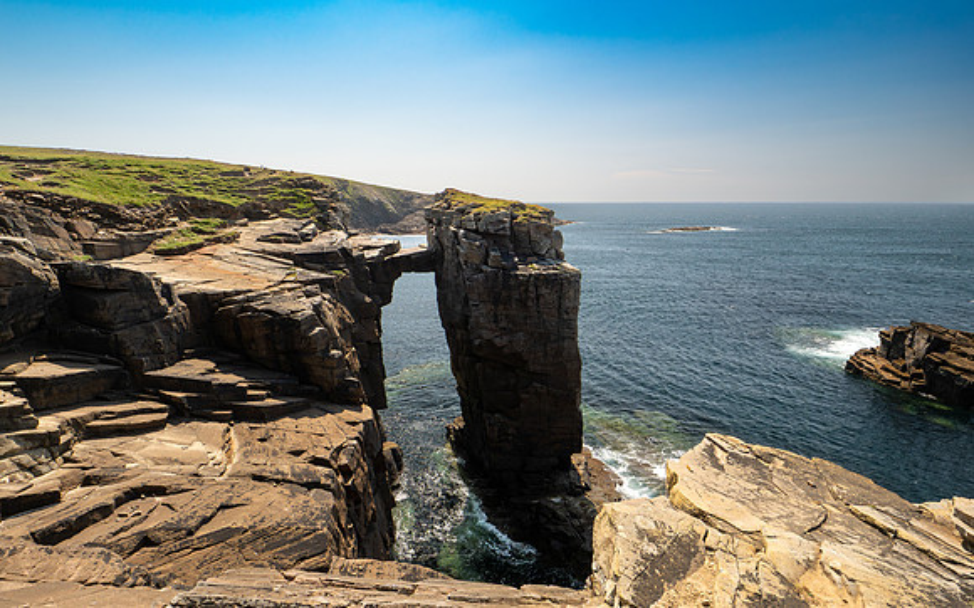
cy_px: 324
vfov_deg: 57.6
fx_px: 553
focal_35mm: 21
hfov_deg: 82.6
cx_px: 447
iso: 200
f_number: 5.6
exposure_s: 1/320
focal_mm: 9
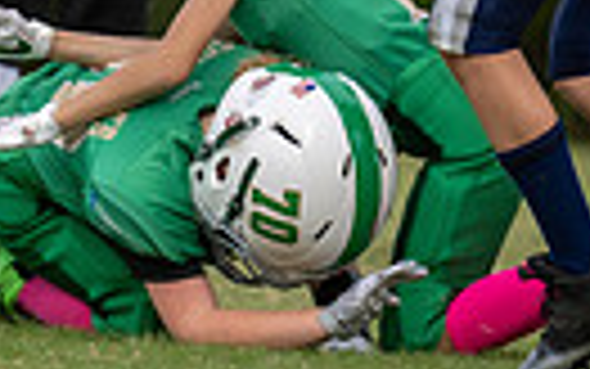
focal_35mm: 1213
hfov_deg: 1.7
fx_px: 19513
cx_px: 489
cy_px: -154
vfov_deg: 1.1
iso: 250
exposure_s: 1/1250
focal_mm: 200
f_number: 3.5
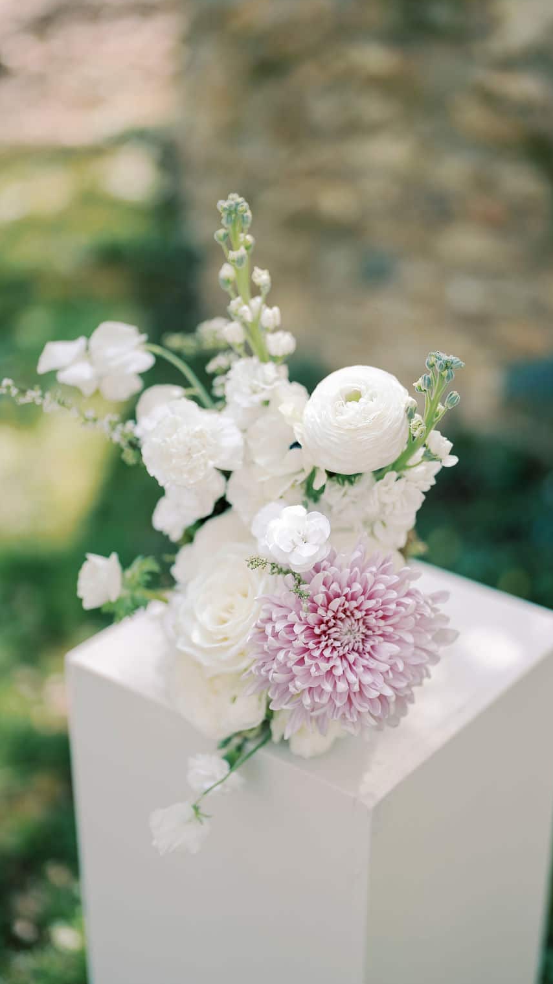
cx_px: 289
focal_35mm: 53
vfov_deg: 39.2
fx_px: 1381
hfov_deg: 22.6
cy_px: 490
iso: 100
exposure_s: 1/800
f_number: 1.2
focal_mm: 50
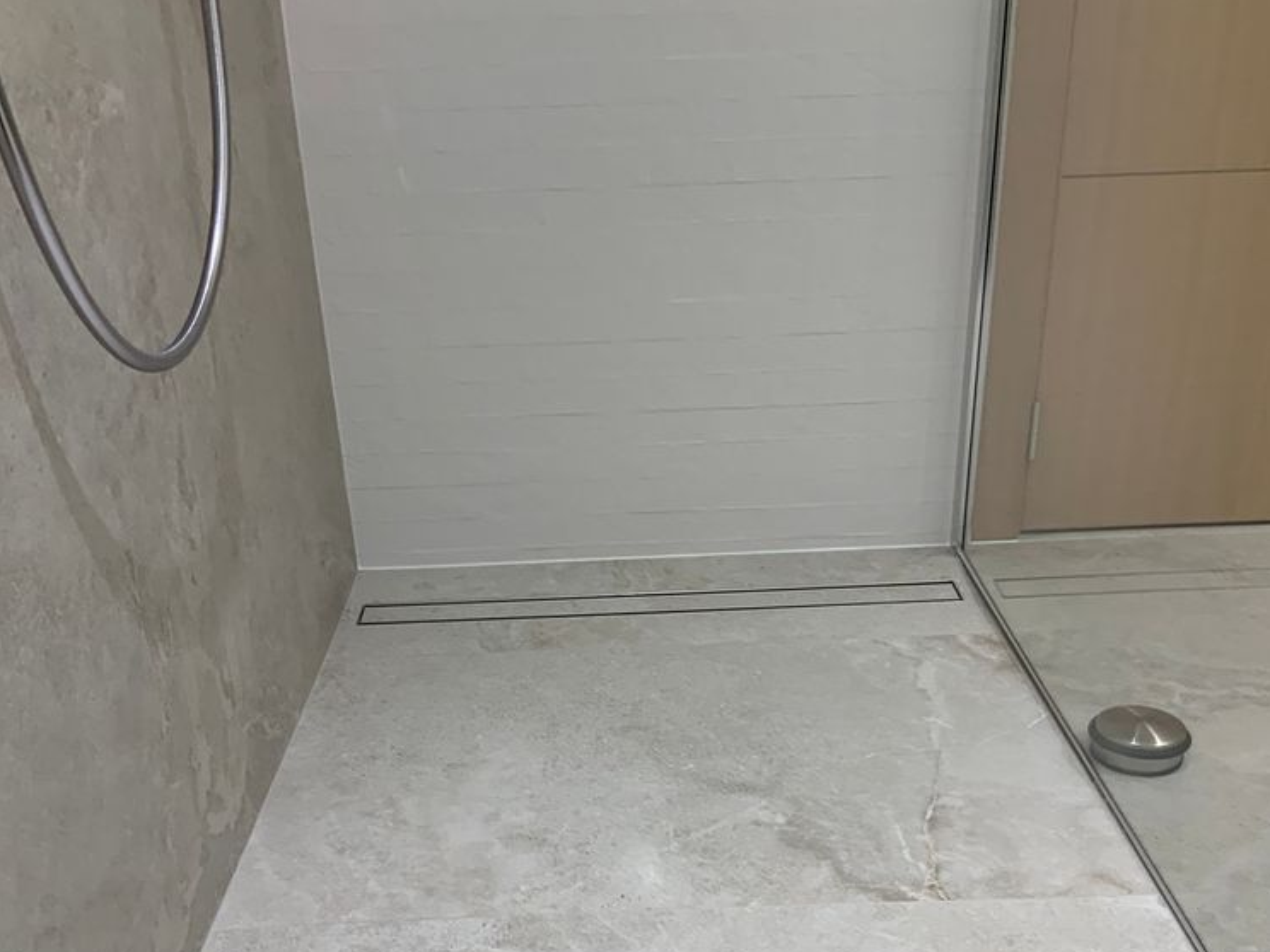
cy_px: 710
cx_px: 637
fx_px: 1431
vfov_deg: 36.0
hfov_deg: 47.9
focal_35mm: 39
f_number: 1.8
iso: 50
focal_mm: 3
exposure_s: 1/100
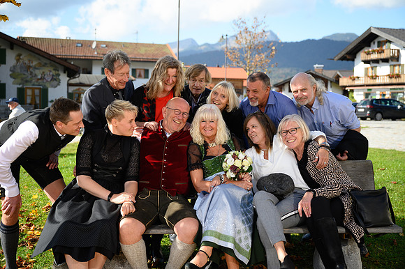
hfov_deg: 45.5
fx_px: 483
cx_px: 202
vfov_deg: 31.2
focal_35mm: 43
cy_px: 134
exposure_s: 1/640
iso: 100
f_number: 3.2
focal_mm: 43
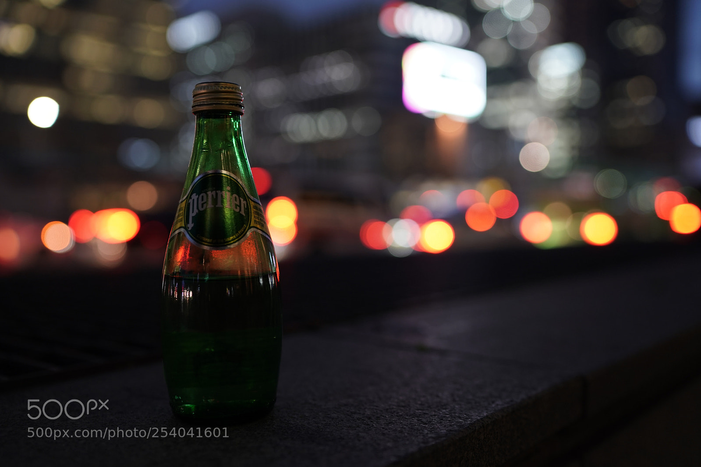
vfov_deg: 37.8
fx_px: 681
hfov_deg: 54.4
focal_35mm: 35
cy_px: 234
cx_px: 350
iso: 640
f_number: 2
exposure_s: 1/40
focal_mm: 35
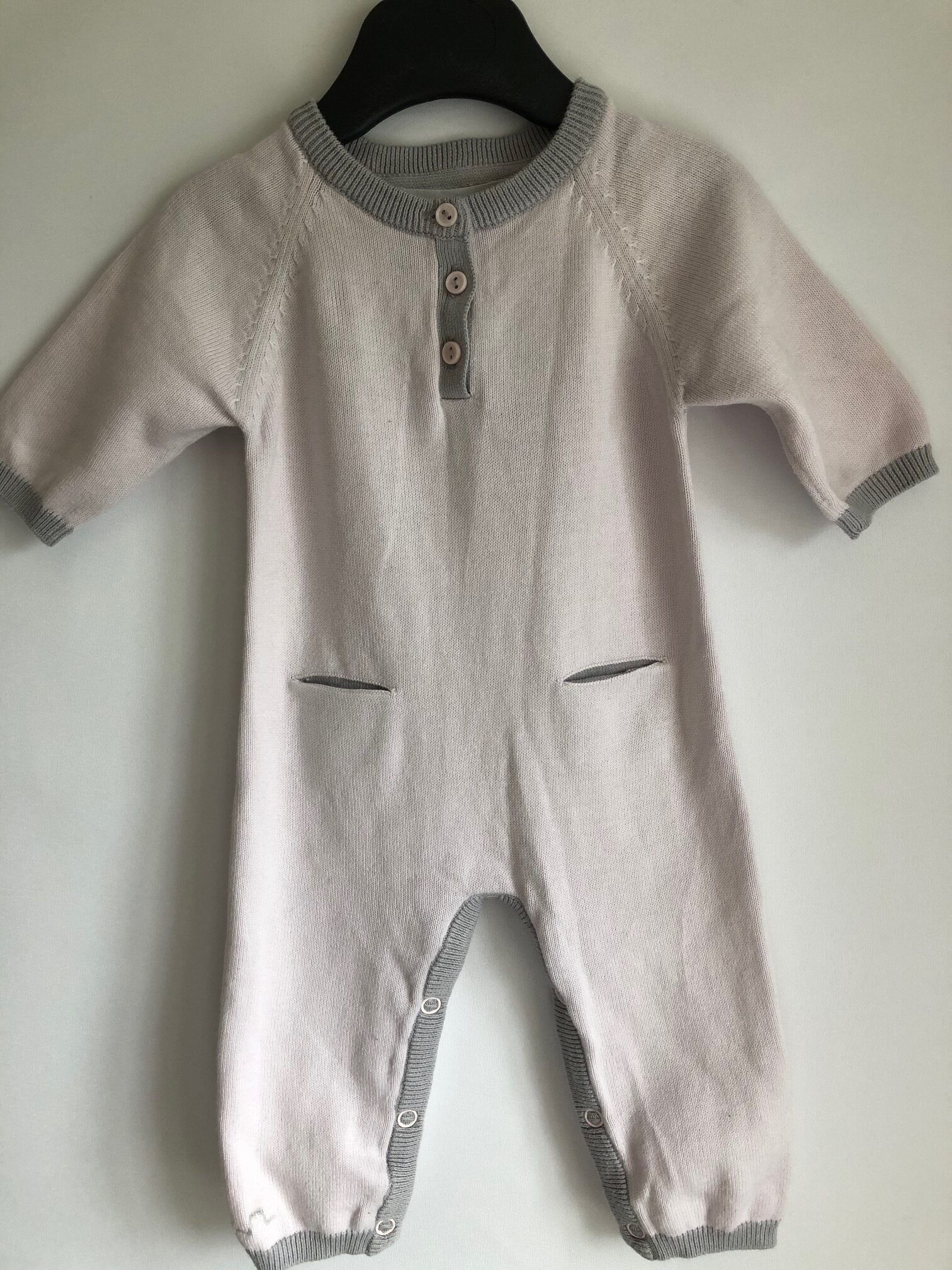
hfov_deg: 49.7
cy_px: 635
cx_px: 476
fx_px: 1027
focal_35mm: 28
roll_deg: +3.5
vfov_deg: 63.4
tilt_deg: -5.5
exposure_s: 1/30
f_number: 1.8
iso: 32
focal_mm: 3.99
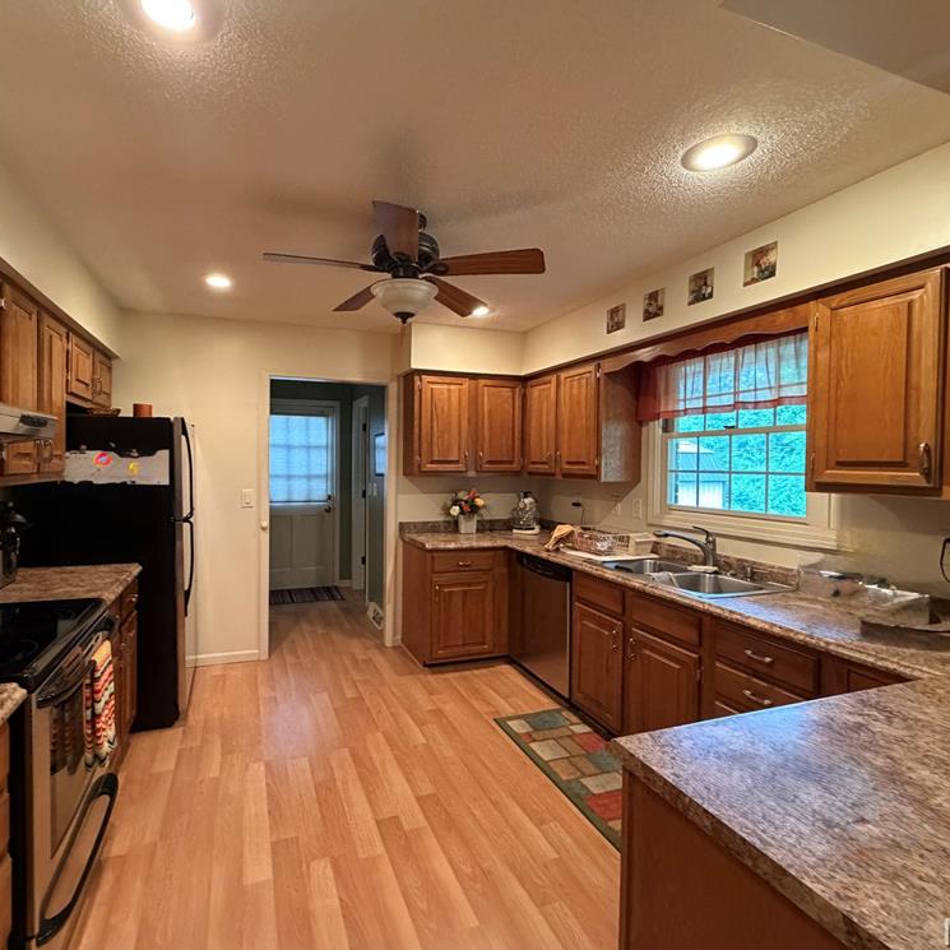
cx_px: 418
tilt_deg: -0.8
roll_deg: -0.6
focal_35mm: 17
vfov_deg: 84.0
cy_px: 469
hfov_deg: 83.6
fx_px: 528
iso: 640
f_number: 2.2
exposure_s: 1/60
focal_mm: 2.22
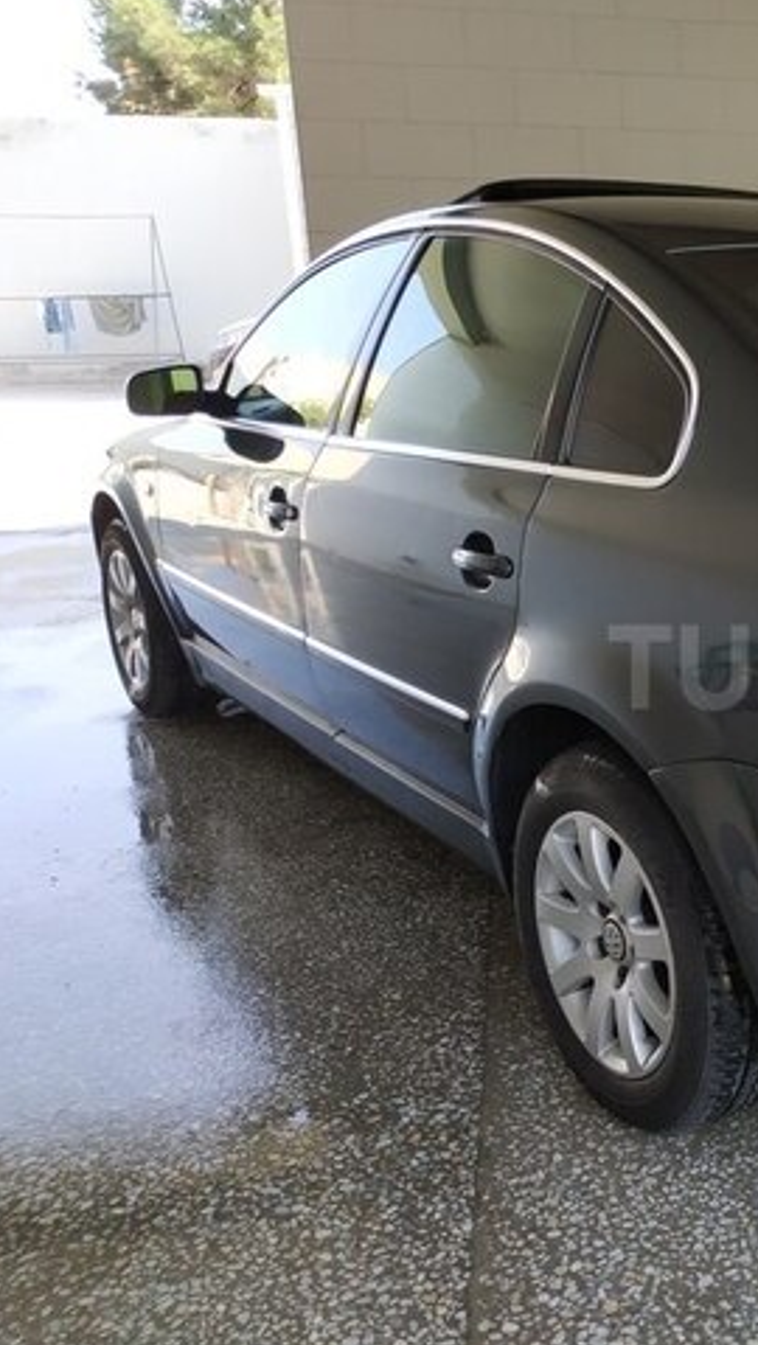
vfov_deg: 55.3
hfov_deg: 28.8
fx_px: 1284
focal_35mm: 36
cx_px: 896
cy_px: 667
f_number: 1.9
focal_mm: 3.94
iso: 250
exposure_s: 1/229
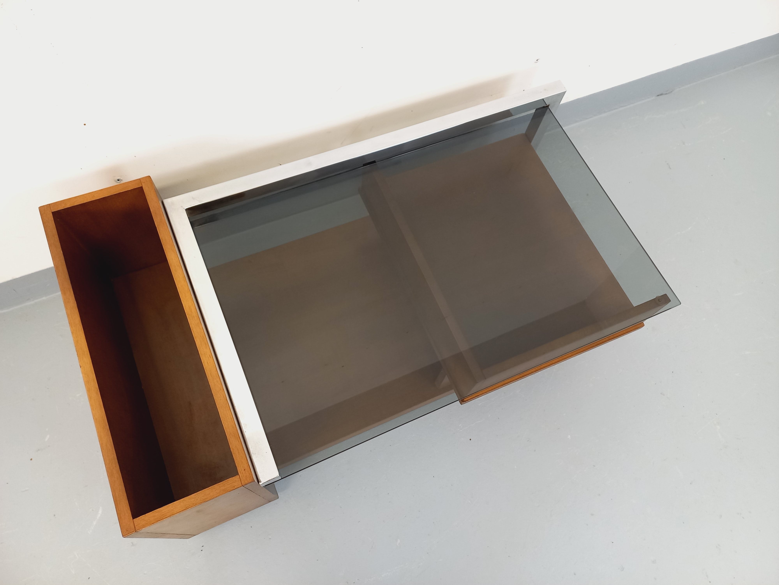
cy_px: 292
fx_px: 563
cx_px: 390
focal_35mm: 25
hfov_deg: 69.4
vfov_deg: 54.9
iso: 250
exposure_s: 1/50
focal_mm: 4.65
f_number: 1.8
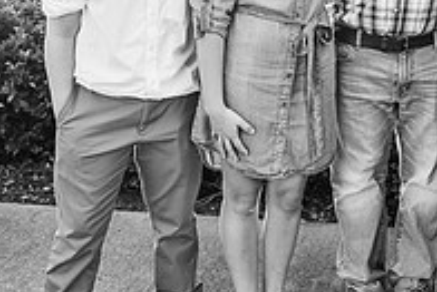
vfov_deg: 18.0
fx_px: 862
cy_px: -88
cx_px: 457
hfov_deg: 26.6
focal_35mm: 71
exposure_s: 1/200
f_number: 3.2
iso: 250
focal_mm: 24
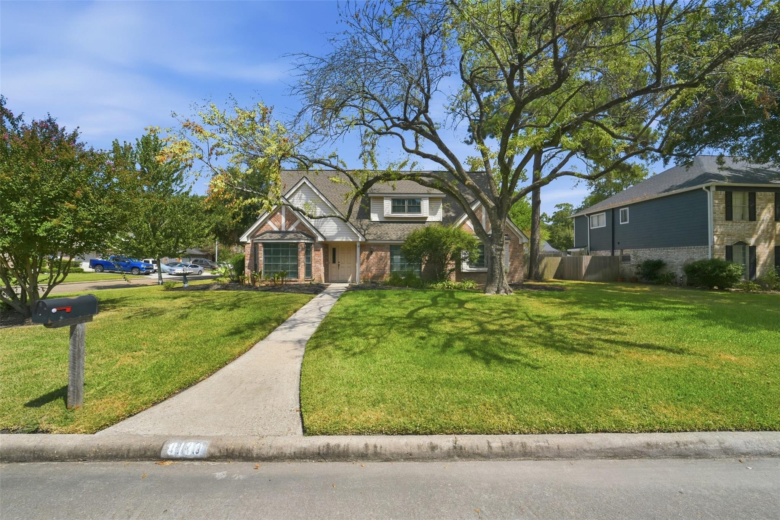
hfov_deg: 104.3
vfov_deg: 81.2
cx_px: 390
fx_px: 303
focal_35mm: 14
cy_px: 260
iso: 400
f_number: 11
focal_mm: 14
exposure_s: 1/1250
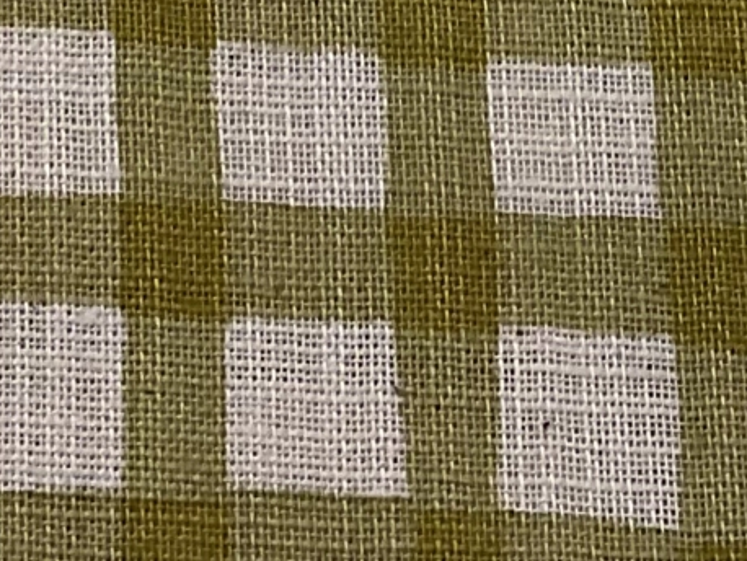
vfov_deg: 8.8
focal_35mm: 162
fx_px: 3498
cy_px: -483
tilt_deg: -76.0
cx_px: 501
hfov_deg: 12.2
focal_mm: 3
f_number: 1.8
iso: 80
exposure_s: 1/50
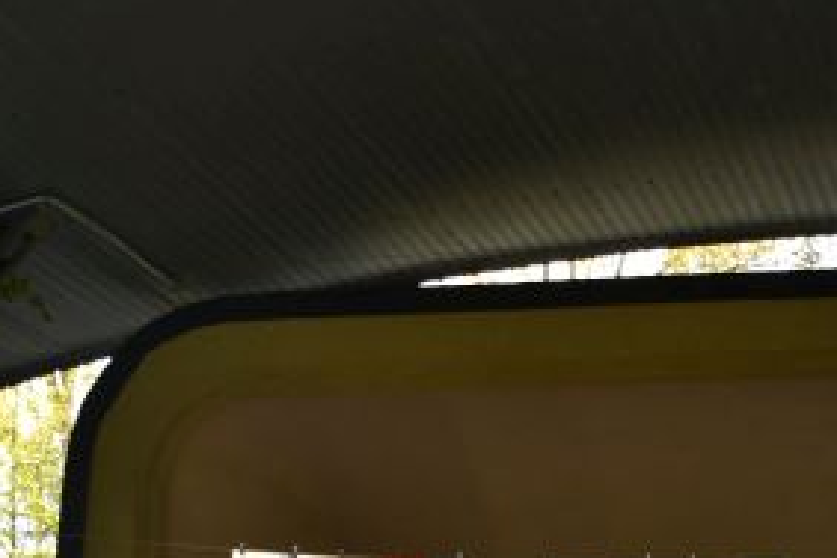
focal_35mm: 85
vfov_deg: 15.2
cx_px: 890
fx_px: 1976
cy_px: 761
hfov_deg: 22.7
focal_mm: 20
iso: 400
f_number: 3.5
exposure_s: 1/250
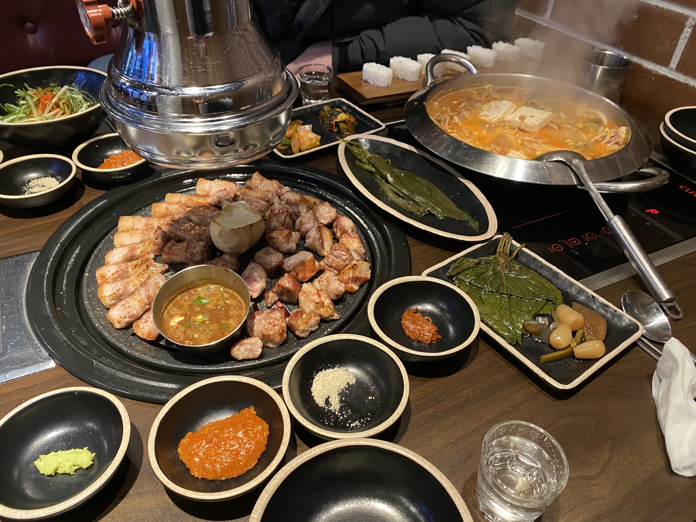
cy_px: 261
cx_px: 348
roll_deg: -1.8
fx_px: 523
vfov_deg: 53.1
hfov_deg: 67.3
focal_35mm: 26
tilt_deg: -40.7
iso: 320
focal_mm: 4.25
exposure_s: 1/60
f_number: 1.8
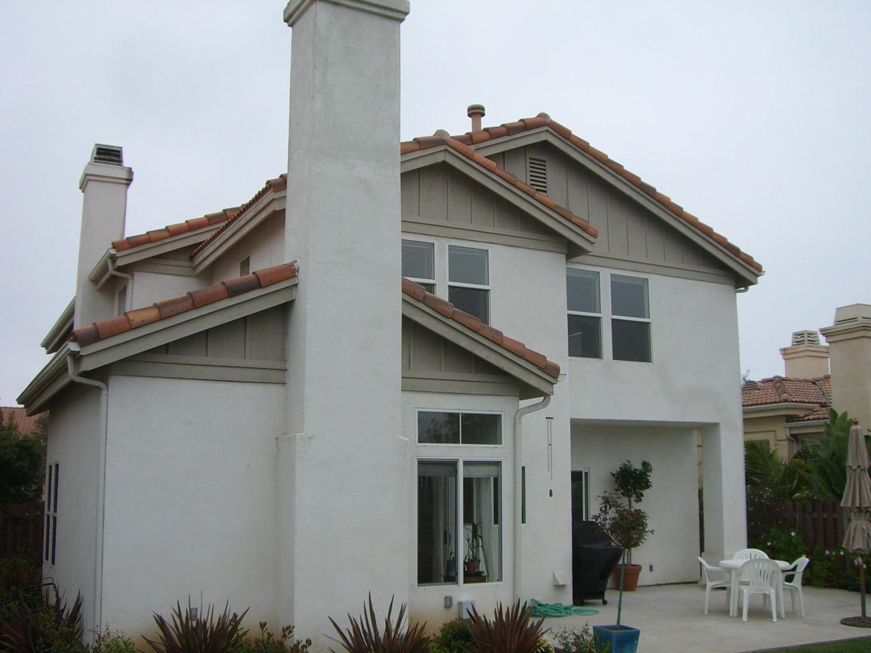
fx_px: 956
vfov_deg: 37.7
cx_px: 436
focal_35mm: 38
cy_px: 326
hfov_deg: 49.0
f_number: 4.3
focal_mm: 6.2
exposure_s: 1/800
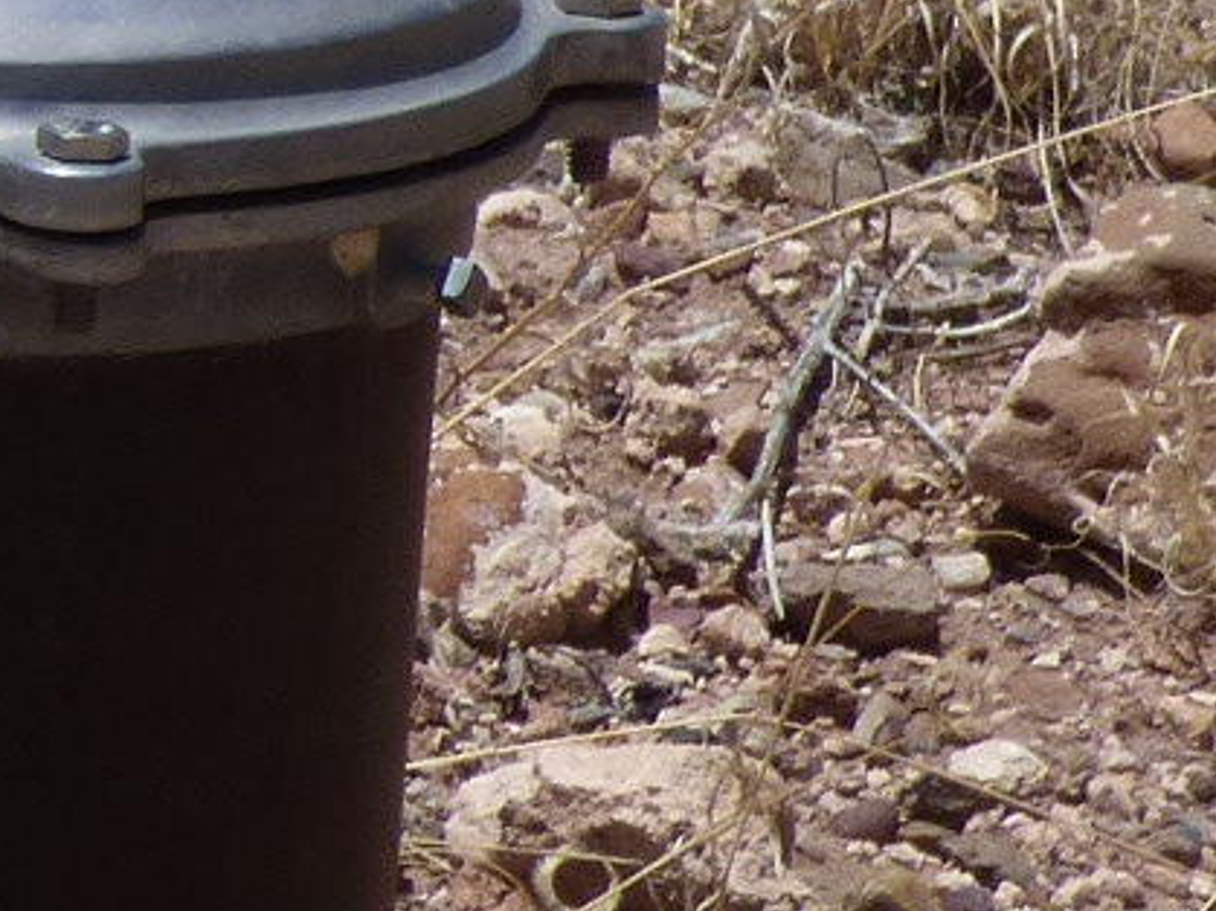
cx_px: -2174
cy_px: -380
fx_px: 19947
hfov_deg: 3.4
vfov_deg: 2.6
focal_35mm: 568
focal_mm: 15.56
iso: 100
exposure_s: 1/1000
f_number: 4.6
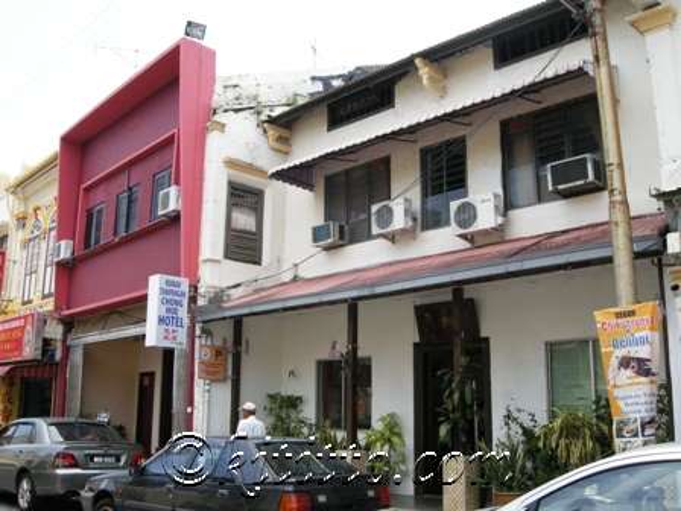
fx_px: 689
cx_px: 340
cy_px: 256
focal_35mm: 35
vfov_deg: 40.7
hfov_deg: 52.6
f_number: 5.4
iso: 200
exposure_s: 1/323
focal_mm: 7.5
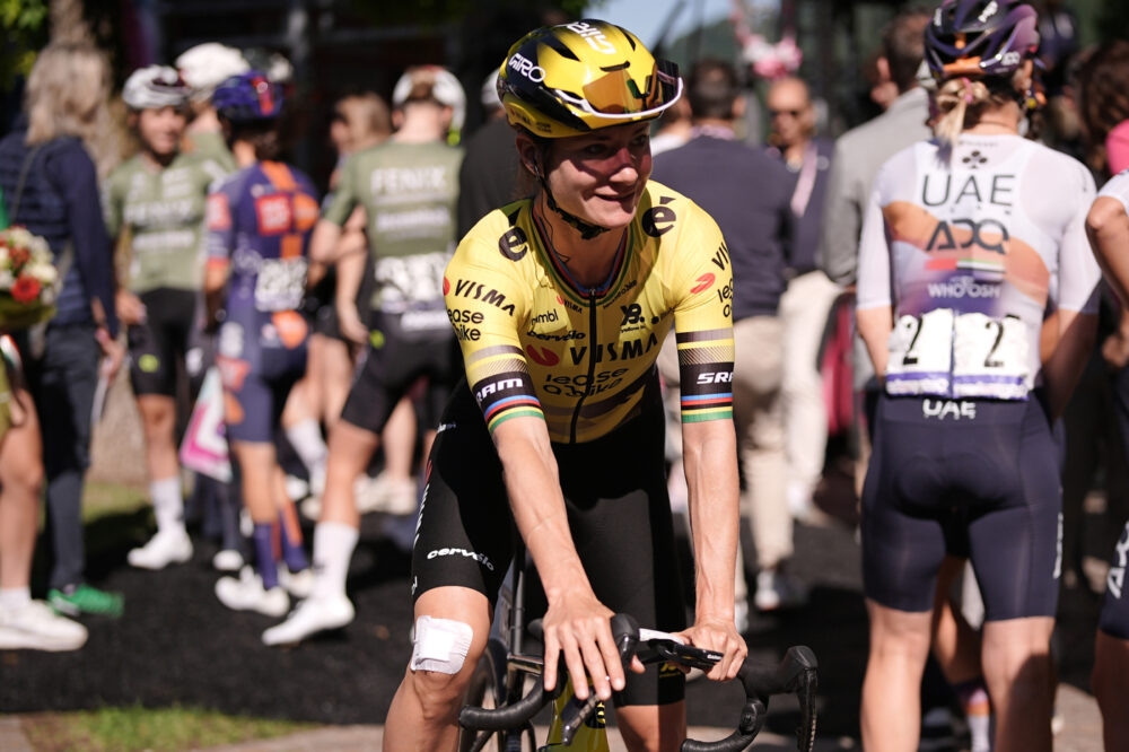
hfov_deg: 39.6
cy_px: 376
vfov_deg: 27.0
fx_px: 1567
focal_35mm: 50
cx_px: 564
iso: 250
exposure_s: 1/16000
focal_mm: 50
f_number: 1.6
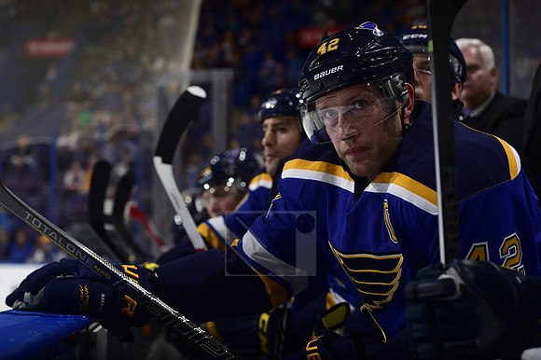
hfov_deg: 20.4
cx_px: 270
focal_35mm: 100
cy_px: 180
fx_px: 1502
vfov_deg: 13.7
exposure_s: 1/400
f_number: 5.6
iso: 200
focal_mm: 100
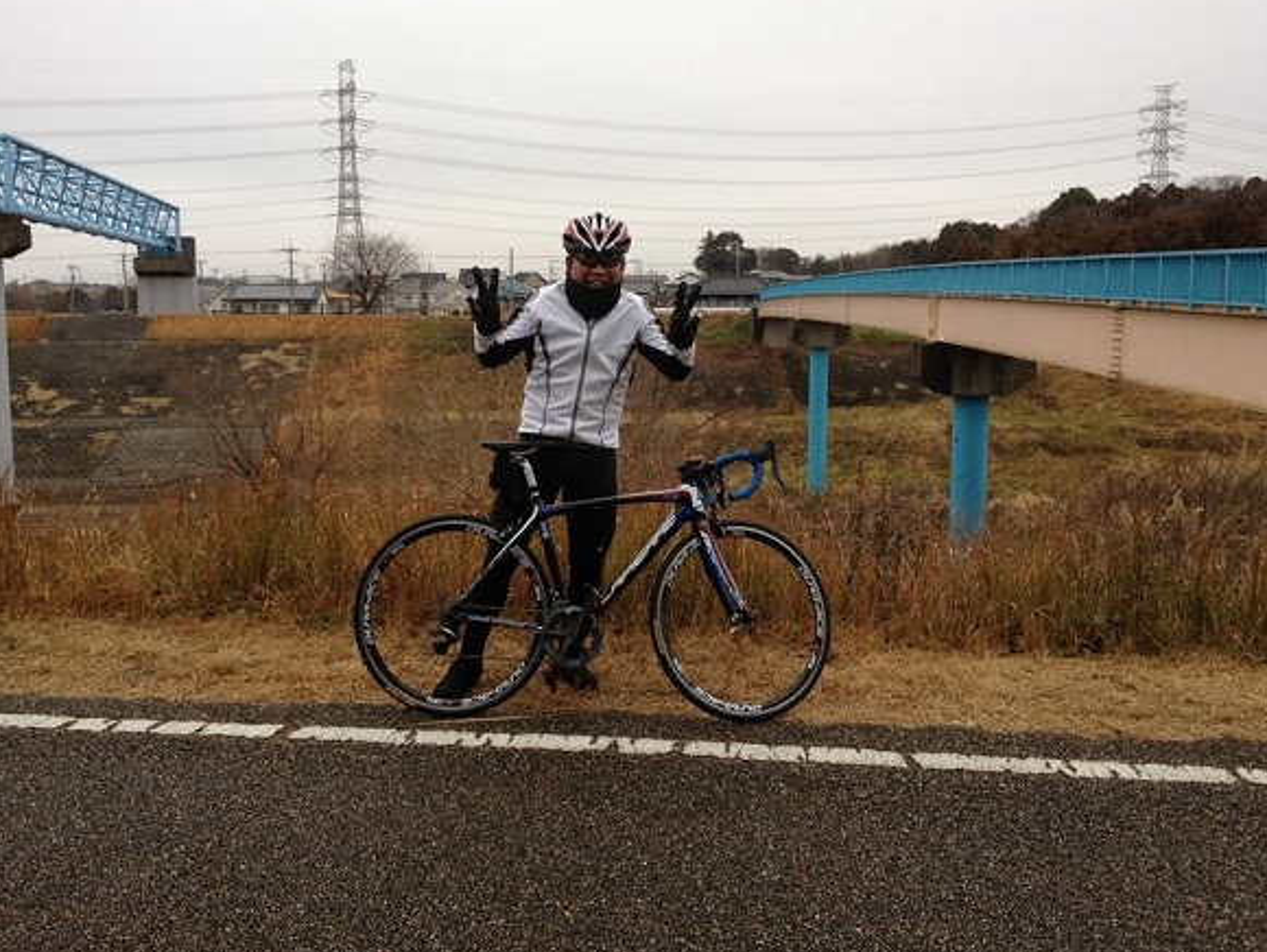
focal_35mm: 38
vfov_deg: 37.8
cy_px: 453
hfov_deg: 48.9
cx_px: 601
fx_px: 1392
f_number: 2.4
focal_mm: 4.28
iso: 80
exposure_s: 1/120
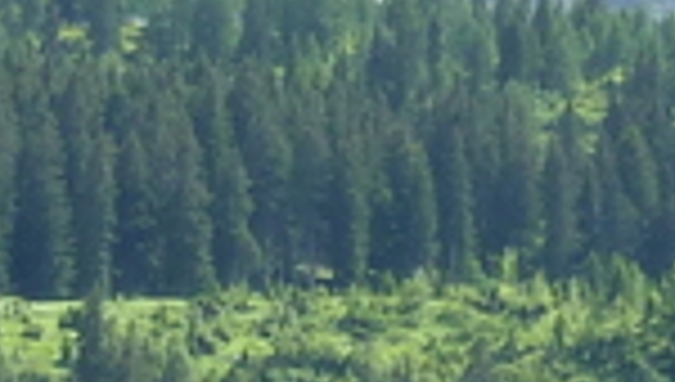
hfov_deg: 5.1
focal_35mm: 417
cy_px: 840
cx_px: -392
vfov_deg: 2.9
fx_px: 7477
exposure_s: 1/320
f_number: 4
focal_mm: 7.9
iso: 125
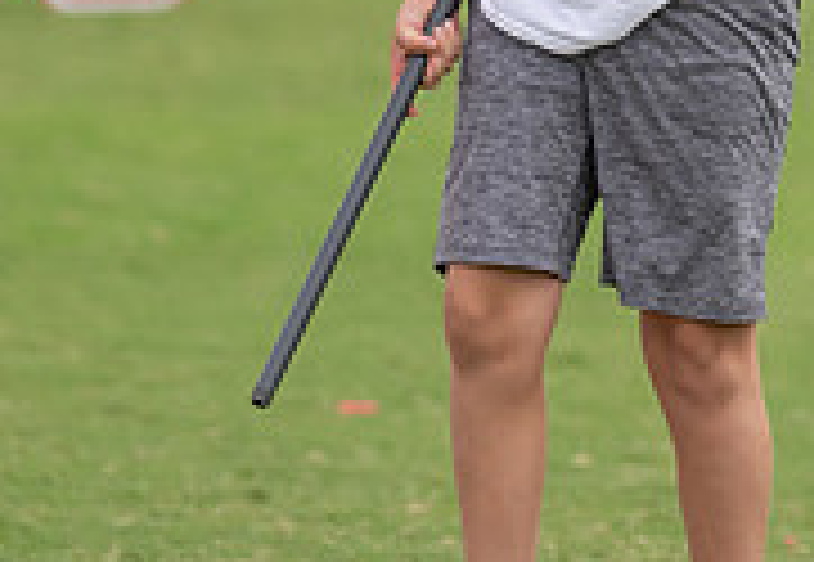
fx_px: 15066
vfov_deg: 2.1
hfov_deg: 3.1
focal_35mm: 659
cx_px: 591
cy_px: -374
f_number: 2.8
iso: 160
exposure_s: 1/2500
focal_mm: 170
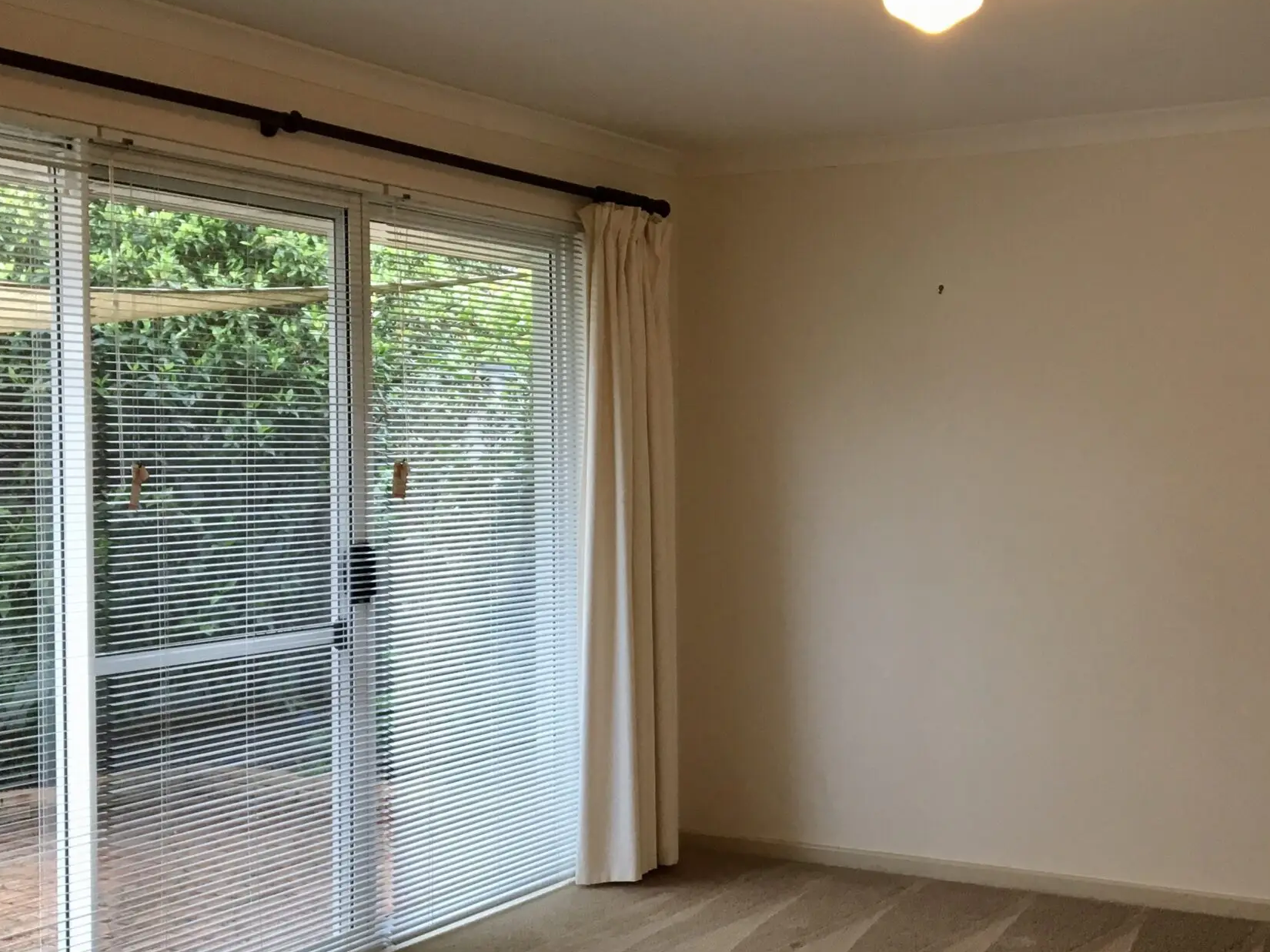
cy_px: 498
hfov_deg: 41.4
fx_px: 1651
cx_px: 881
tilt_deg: -1.7
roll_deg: +0.0
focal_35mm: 45
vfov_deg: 32.2
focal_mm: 4.15
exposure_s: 1/33
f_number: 2.2
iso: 40
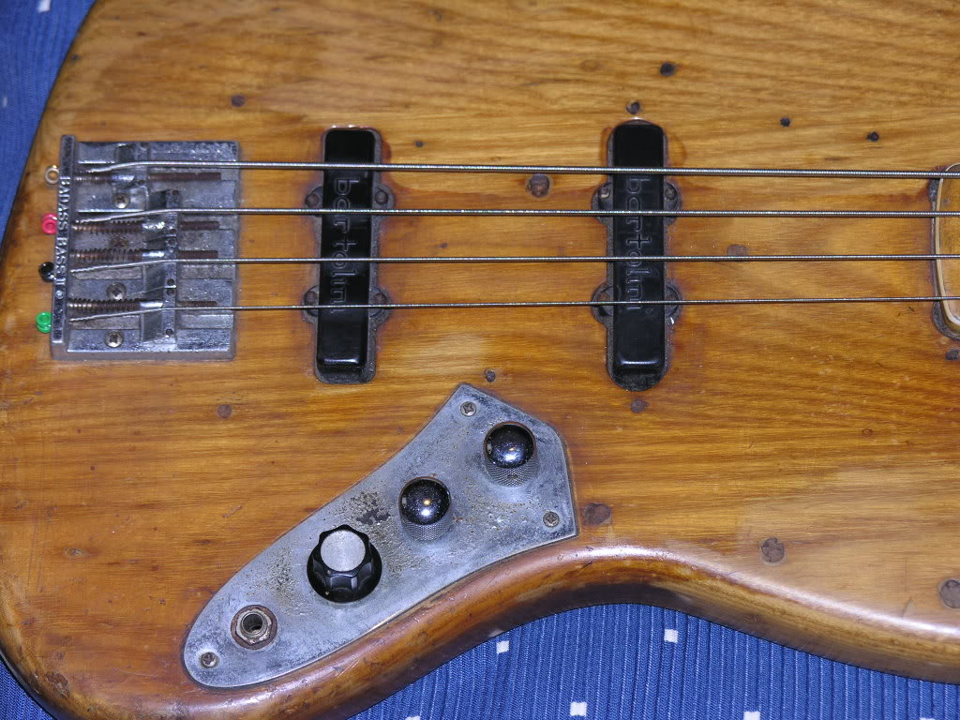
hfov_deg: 12.6
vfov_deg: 9.5
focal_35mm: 157
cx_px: 480
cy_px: 360
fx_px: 4354
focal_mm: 40
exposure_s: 1/60.1
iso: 50
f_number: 3.9
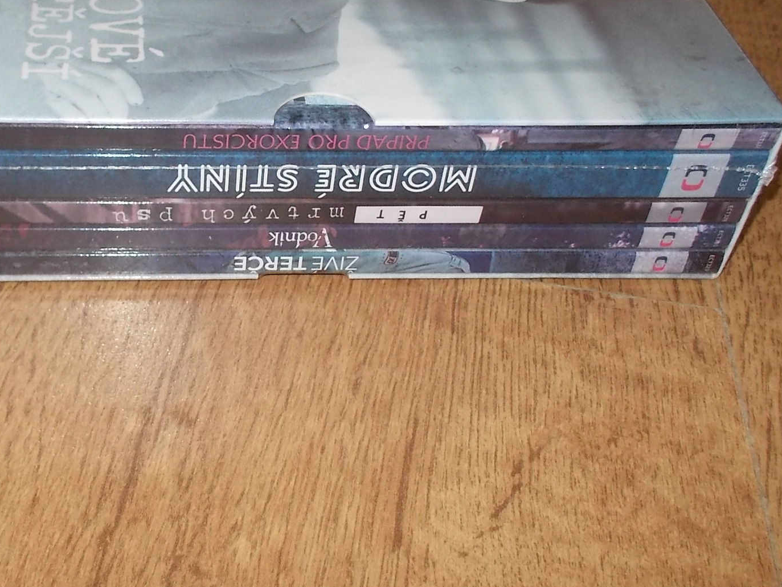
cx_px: 261
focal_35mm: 48
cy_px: 260
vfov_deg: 30.2
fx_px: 1084
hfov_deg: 39.2
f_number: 3.3
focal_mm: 4.1
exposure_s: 1/30
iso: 200
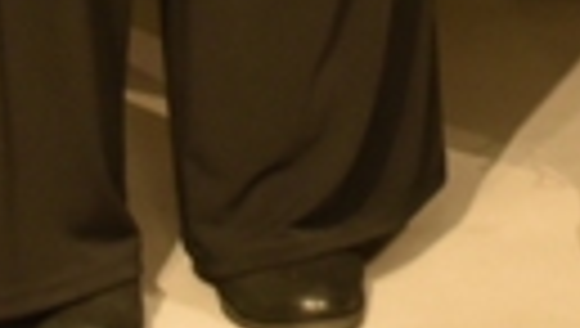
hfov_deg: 5.0
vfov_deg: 2.8
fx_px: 6407
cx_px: 1376
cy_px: -1150
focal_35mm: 416
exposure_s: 1/160
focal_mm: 50
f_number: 3.5
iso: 1000
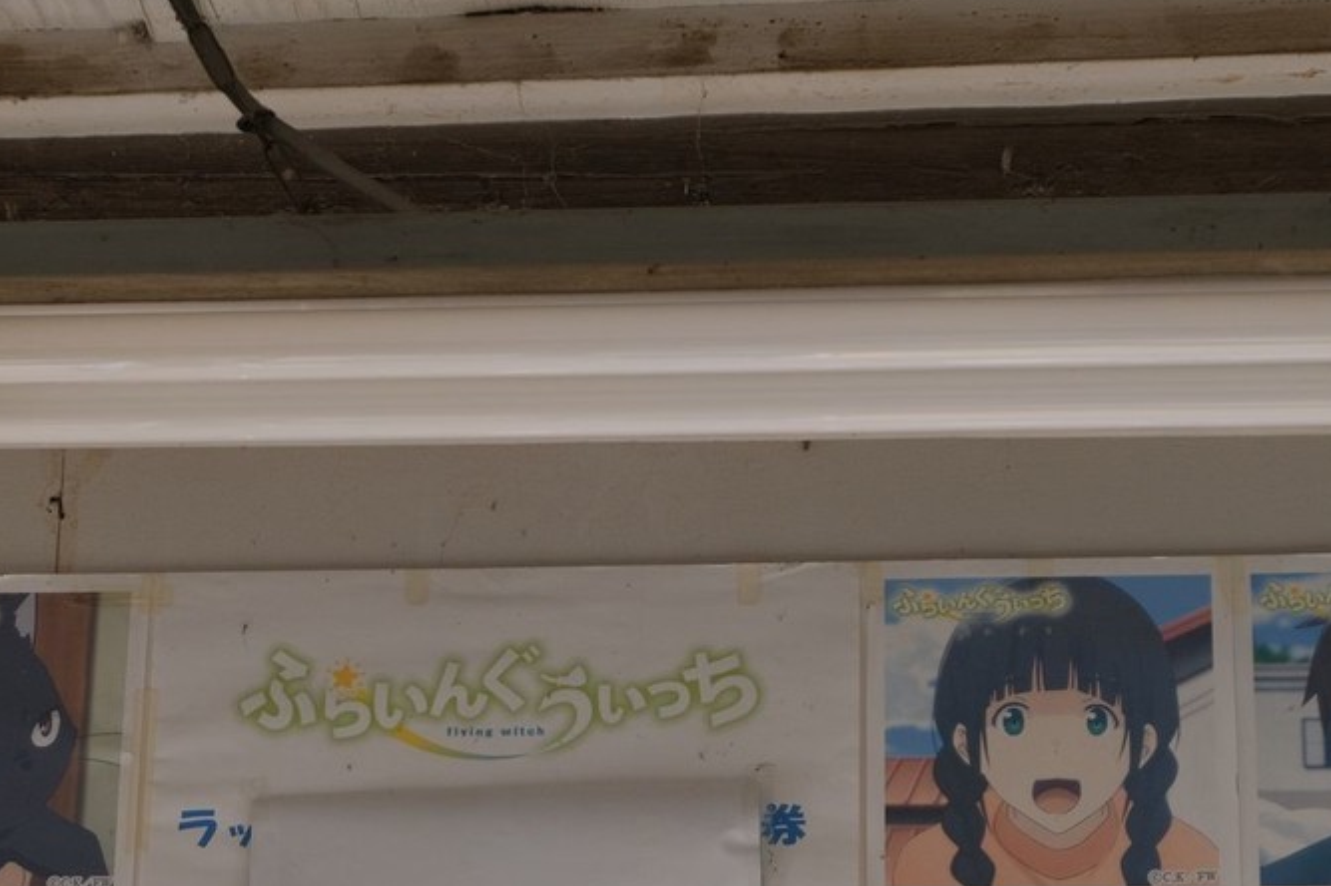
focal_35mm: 99
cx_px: 509
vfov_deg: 13.7
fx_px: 3658
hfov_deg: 20.6
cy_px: 784
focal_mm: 36.6
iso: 640
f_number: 4.5
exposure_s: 1/450
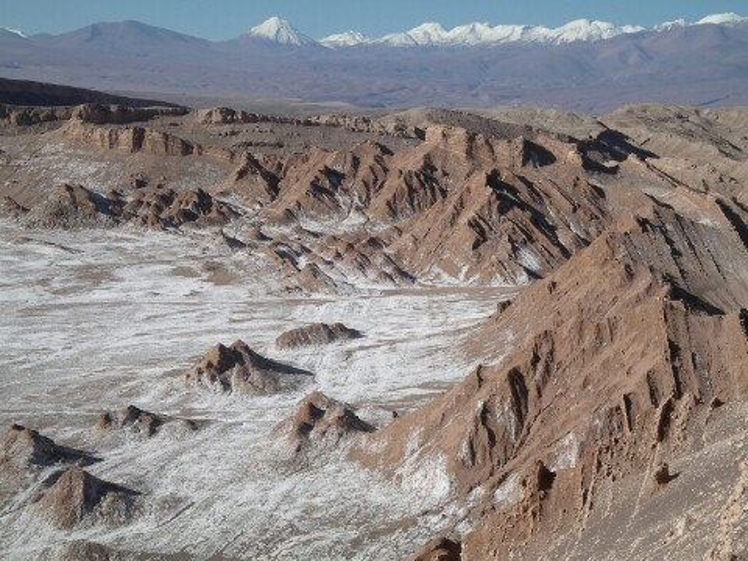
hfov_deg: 20.0
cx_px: 374
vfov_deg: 15.1
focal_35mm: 98
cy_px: 280
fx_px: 2118
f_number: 7.2
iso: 80
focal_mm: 20.4
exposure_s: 1/320
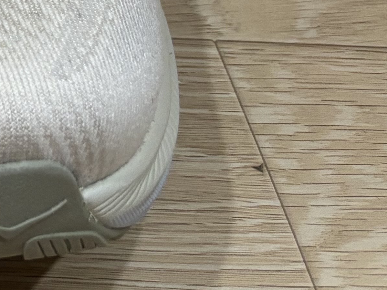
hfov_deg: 13.0
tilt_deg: -36.2
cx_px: -472
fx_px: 1386
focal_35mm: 124
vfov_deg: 10.7
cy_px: -333
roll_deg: -0.6
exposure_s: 1/60
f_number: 1.6
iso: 160
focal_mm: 5.96
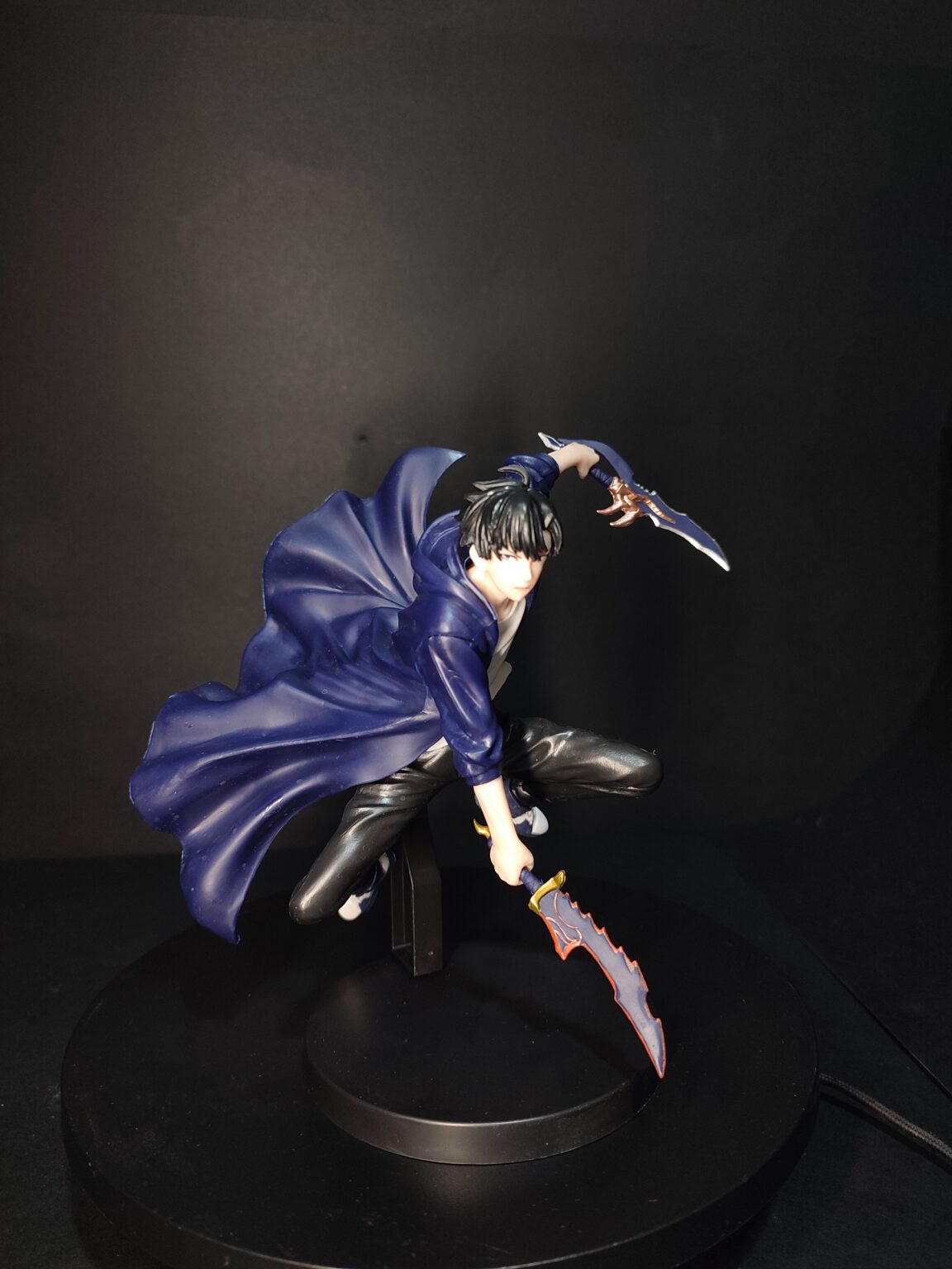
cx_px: 476
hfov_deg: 54.9
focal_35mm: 25
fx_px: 917
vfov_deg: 69.4
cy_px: 634
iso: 820
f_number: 1.9
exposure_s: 1/20
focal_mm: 6.04
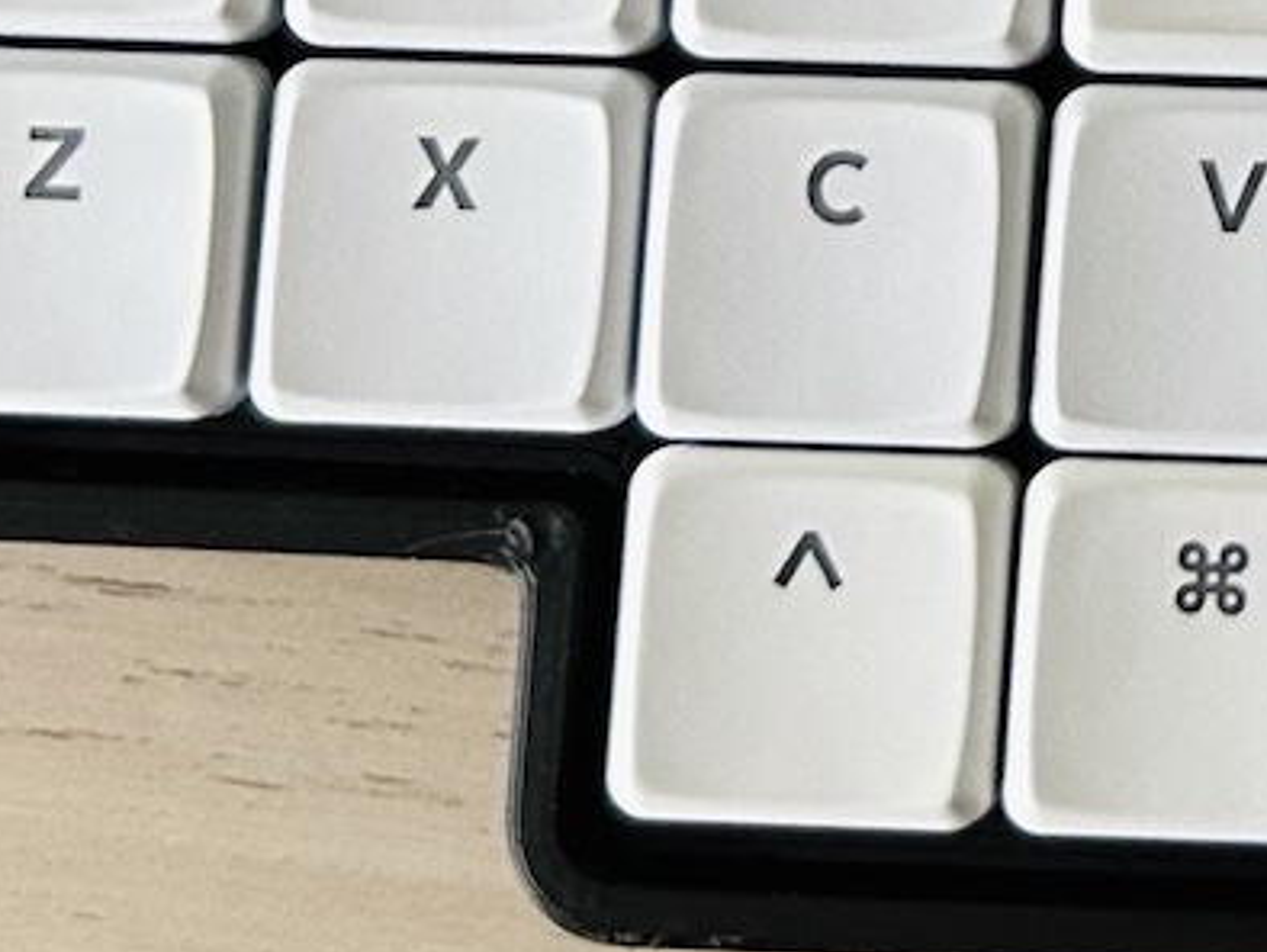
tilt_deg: -79.7
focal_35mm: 135
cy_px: -807
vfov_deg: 10.3
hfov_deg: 13.4
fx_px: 4944
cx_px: 2161
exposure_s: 1/60
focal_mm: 5.7
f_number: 1.5
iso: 320
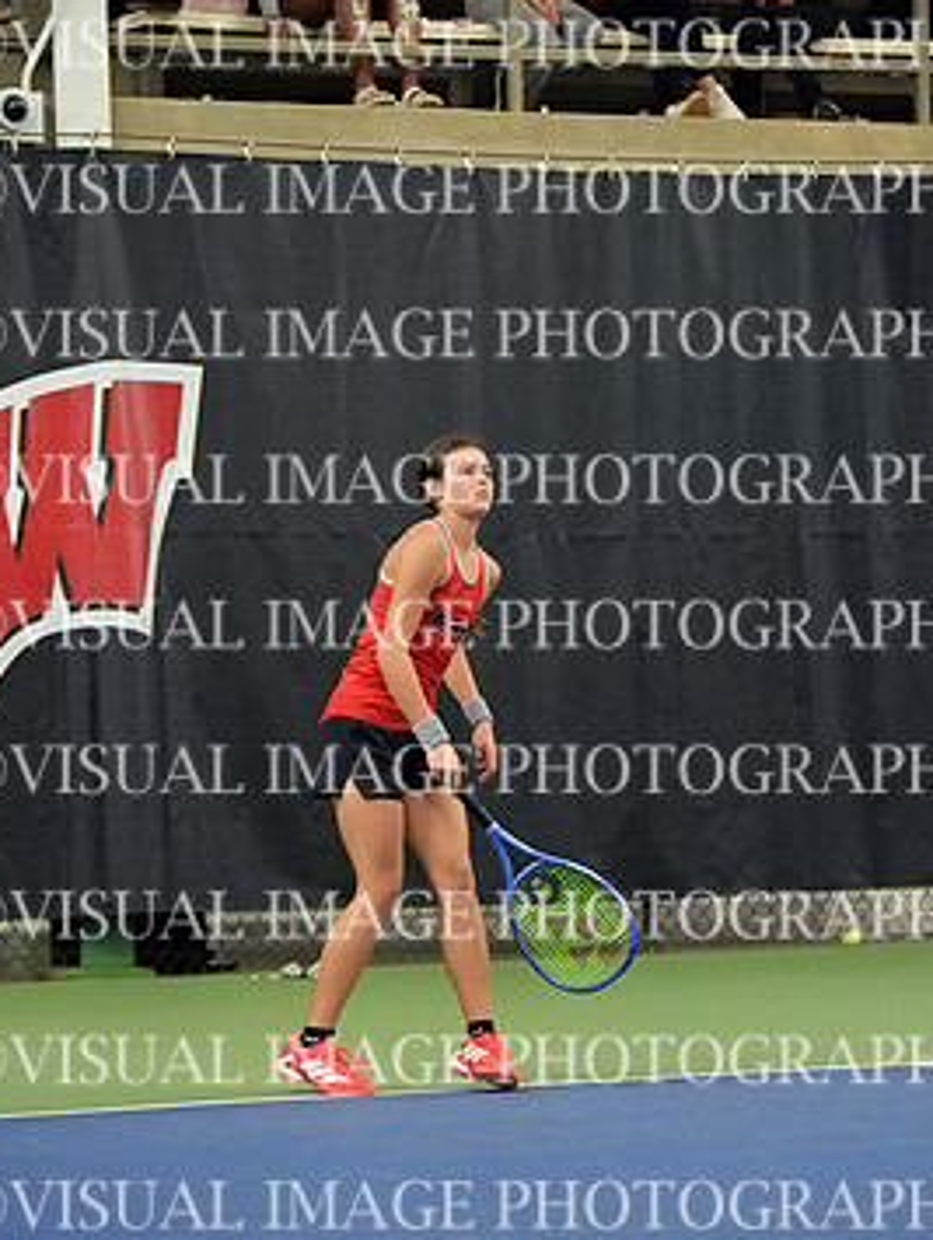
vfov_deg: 13.0
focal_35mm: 152
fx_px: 5453
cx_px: 477
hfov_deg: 9.8
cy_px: 695
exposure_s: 1/1600
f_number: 3.2
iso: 12800
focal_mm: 125
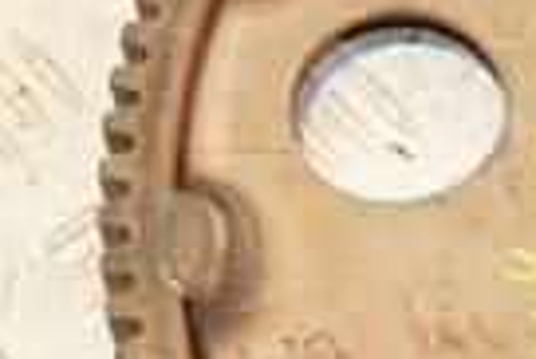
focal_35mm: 211
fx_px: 3145
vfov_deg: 6.5
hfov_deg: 9.4
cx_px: 855
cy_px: 217
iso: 800
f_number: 5.6
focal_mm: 32
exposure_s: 1/200
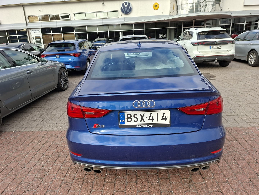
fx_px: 172
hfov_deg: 73.9
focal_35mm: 23
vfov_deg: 58.9
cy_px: 98
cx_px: 130
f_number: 1.8
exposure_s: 1/614
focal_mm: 5.54
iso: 50
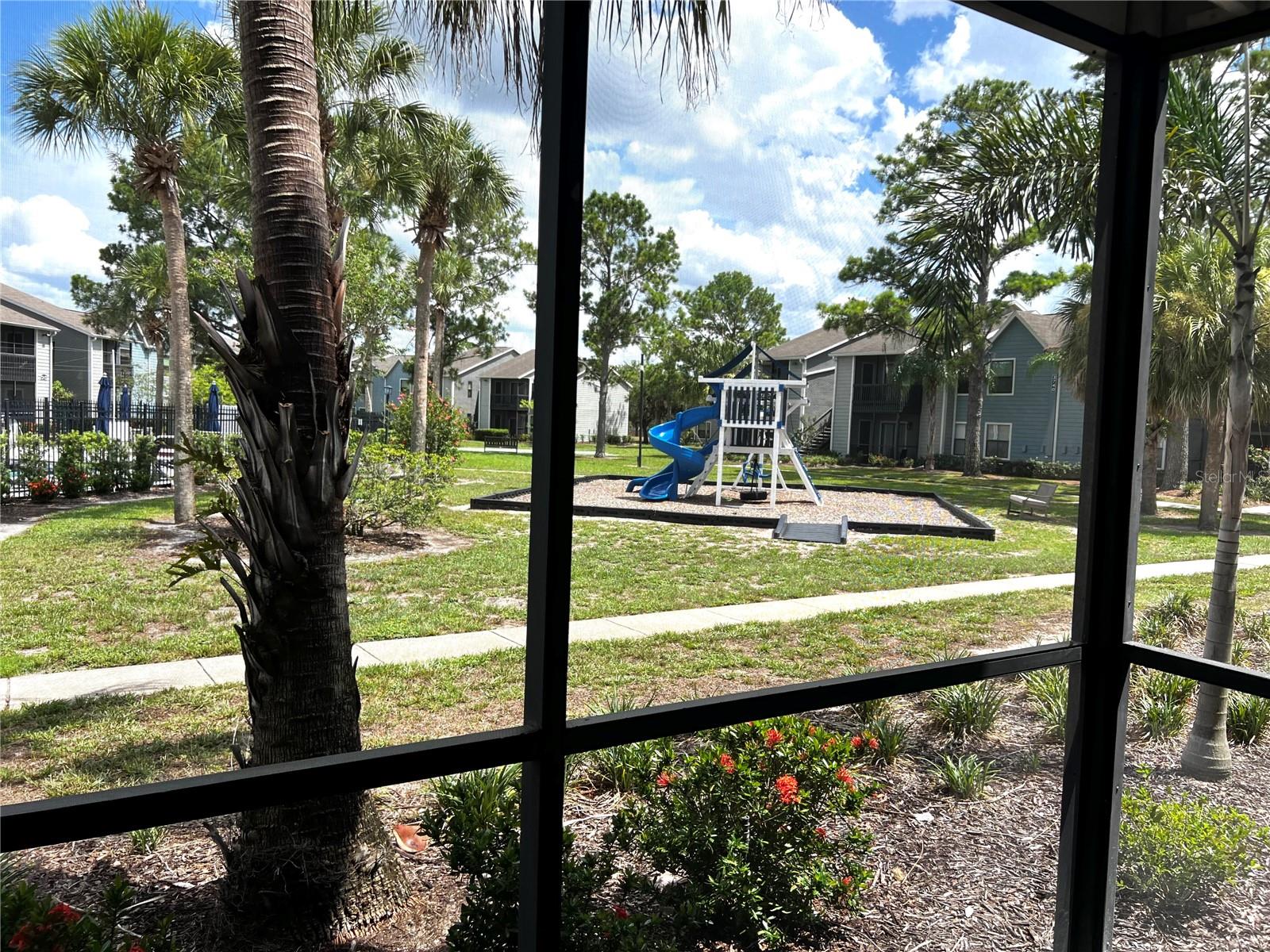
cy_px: 476
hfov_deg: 67.3
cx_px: 635
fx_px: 954
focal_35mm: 26
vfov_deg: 53.1
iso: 50
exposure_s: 1/1808
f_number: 1.5
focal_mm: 5.7
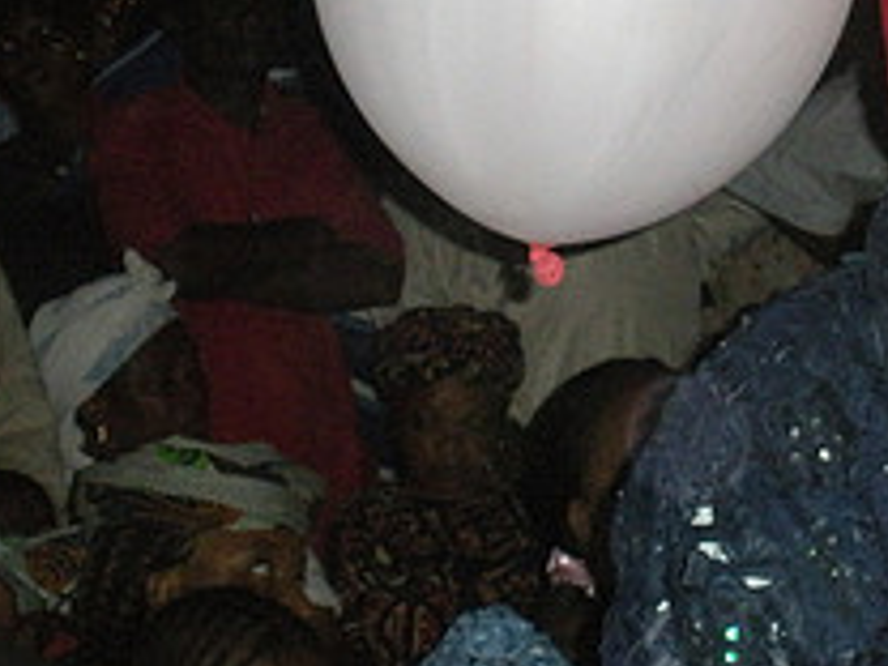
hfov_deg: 13.3
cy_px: 169
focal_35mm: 145
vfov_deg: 10.2
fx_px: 3720
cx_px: 973
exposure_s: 1/60
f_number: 4.4
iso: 424
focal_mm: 9.1
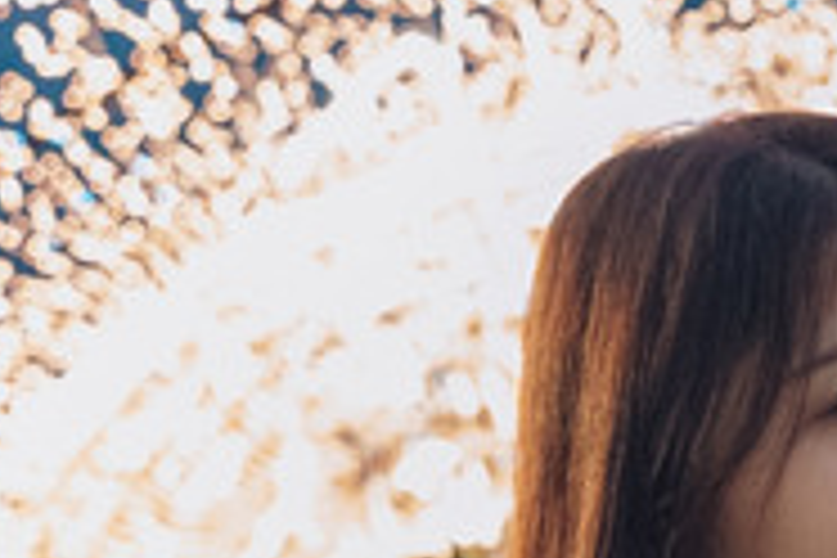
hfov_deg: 15.0
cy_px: 684
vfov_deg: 10.7
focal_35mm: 126
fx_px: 2929
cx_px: 1287
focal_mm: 20
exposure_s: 1/125
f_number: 2
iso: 6400
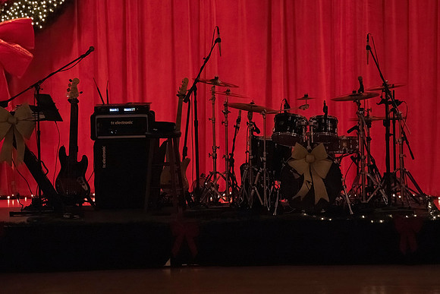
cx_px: 220
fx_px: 3762
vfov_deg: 4.5
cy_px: 147
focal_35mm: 308
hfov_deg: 6.7
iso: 10000
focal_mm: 294
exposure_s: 1/250
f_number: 6.3
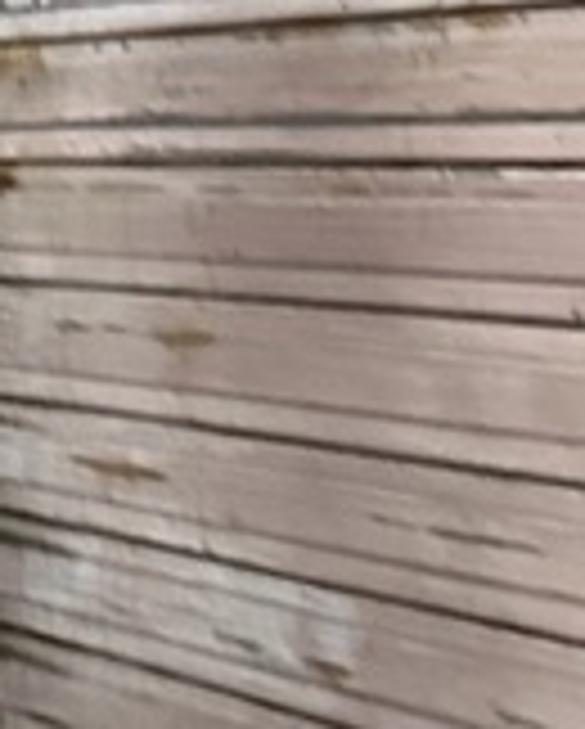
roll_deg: +2.5
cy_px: -9
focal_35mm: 148
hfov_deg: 8.3
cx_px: -1350
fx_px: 3197
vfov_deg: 12.8
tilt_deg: +4.9
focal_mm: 6.86
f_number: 1.78
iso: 800
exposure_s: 1/50
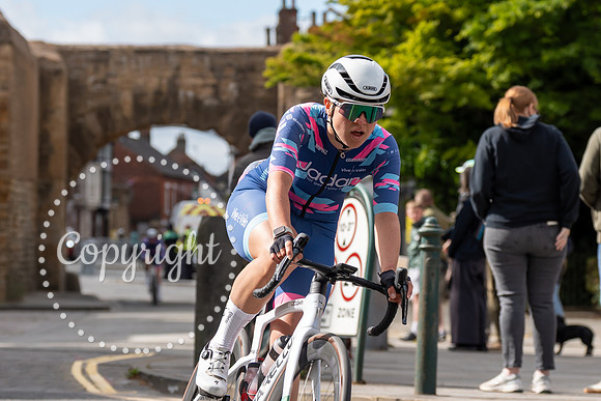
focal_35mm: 172
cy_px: 115
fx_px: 2871
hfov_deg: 11.9
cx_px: 349
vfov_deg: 8.0
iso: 125
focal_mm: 87
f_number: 4
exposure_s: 1/1000
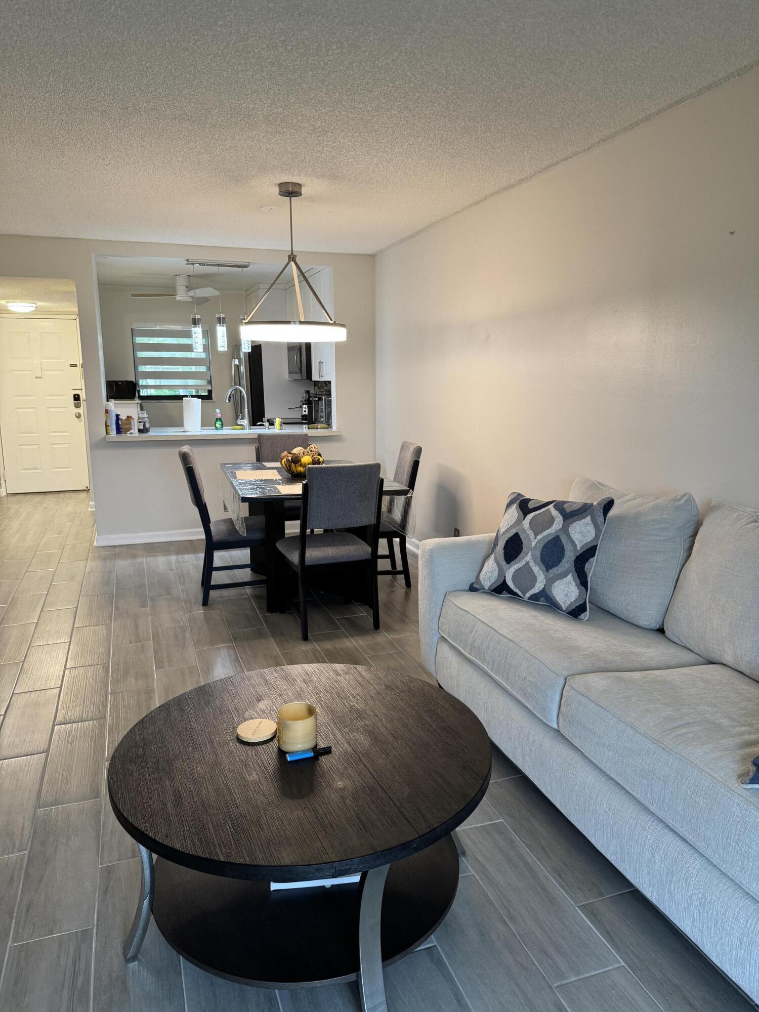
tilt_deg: -9.1
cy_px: 506
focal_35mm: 24
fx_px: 702
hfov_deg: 56.8
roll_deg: +0.4
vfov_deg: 71.6
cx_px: 380
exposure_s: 1/60
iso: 200
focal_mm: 6.76
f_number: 1.78
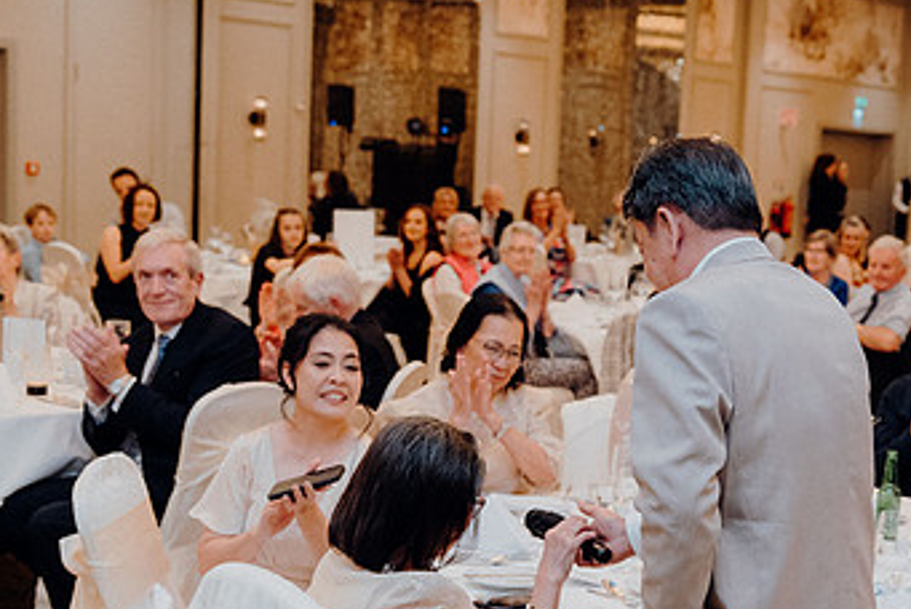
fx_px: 1722
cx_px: 727
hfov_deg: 29.0
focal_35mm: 68
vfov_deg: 20.0
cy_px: 394
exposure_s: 1/160
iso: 3200
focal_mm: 40
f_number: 3.5
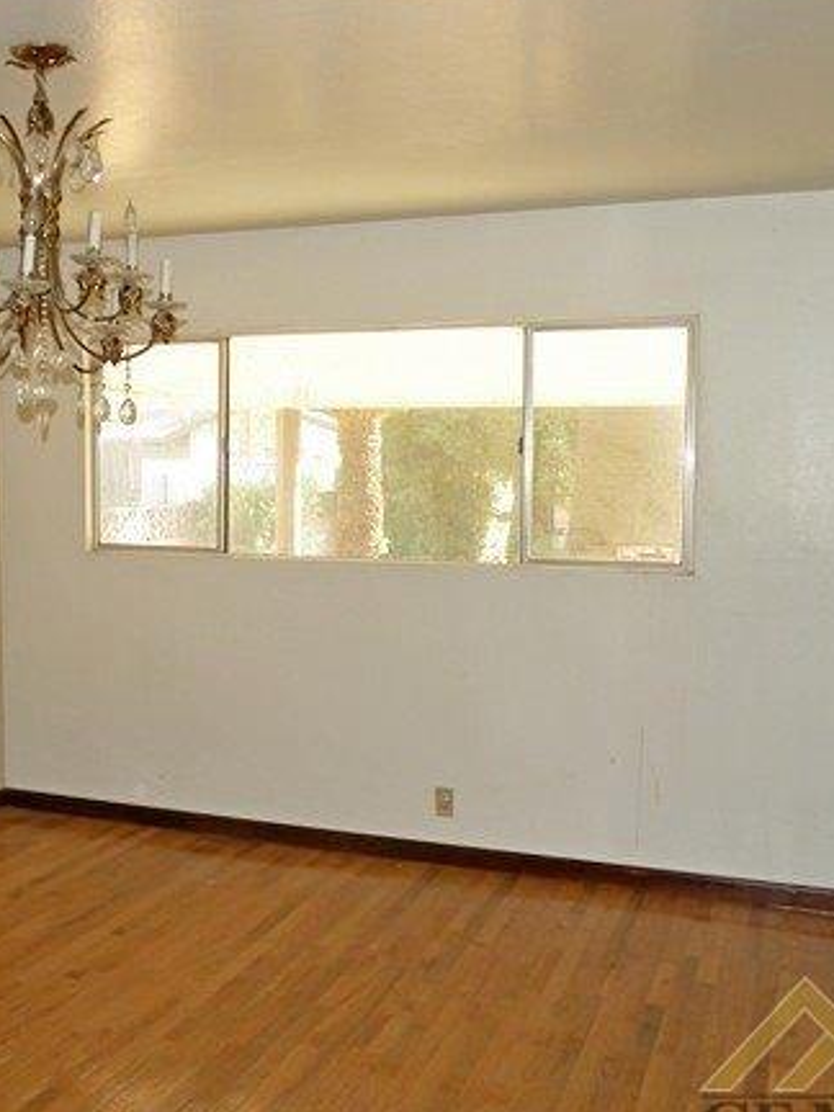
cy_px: 582
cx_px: 154
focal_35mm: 40
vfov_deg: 46.8
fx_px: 1285
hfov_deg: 34.7
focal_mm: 4.7
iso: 64
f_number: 2.8
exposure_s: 1/55.8
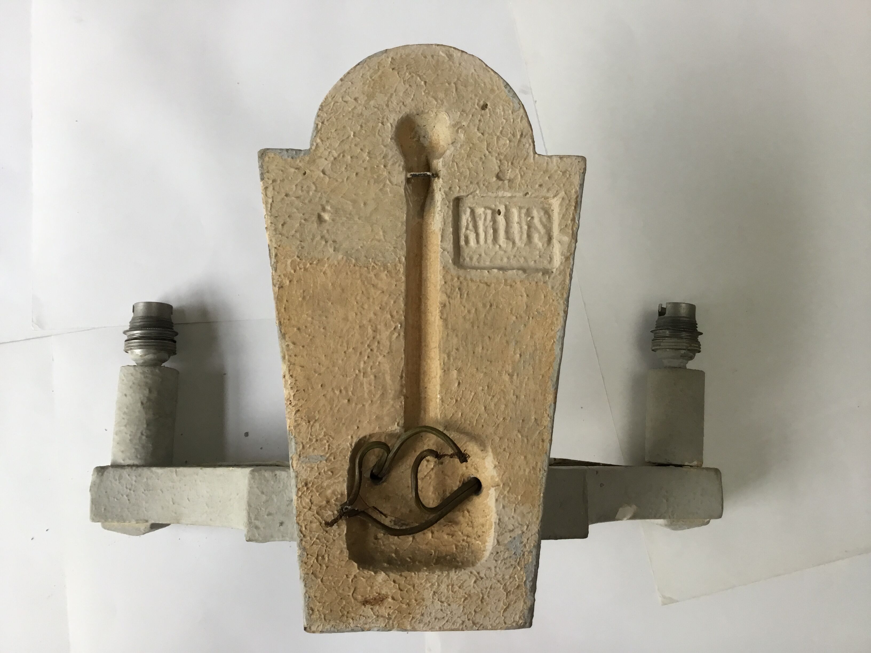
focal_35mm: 31
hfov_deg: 58.4
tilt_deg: -83.6
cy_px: 326
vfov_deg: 45.4
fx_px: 780
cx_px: 436
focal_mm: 3.3
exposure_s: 1/33
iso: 25
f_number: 2.4
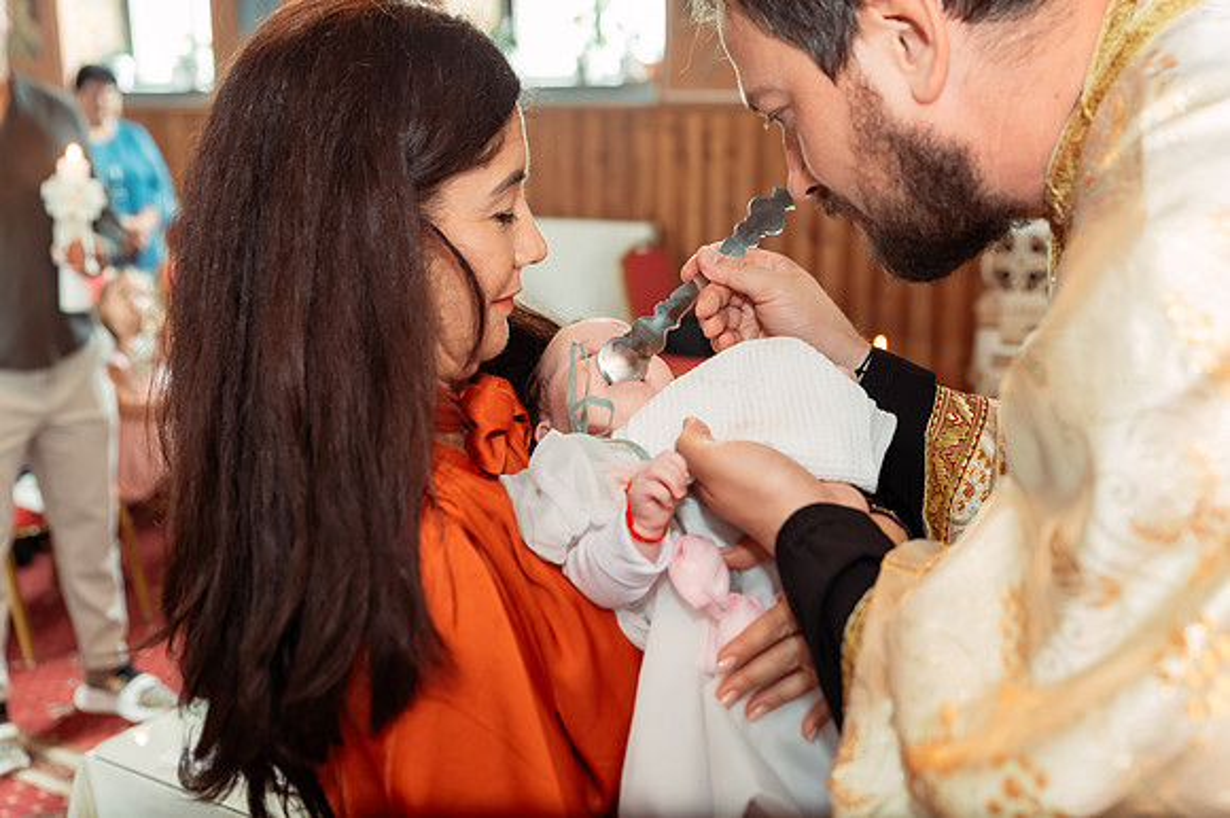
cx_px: 615
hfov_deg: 46.4
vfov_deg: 31.9
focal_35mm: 42
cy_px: 409
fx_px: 1434
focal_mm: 42
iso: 3200
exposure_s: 1/250
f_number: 3.5
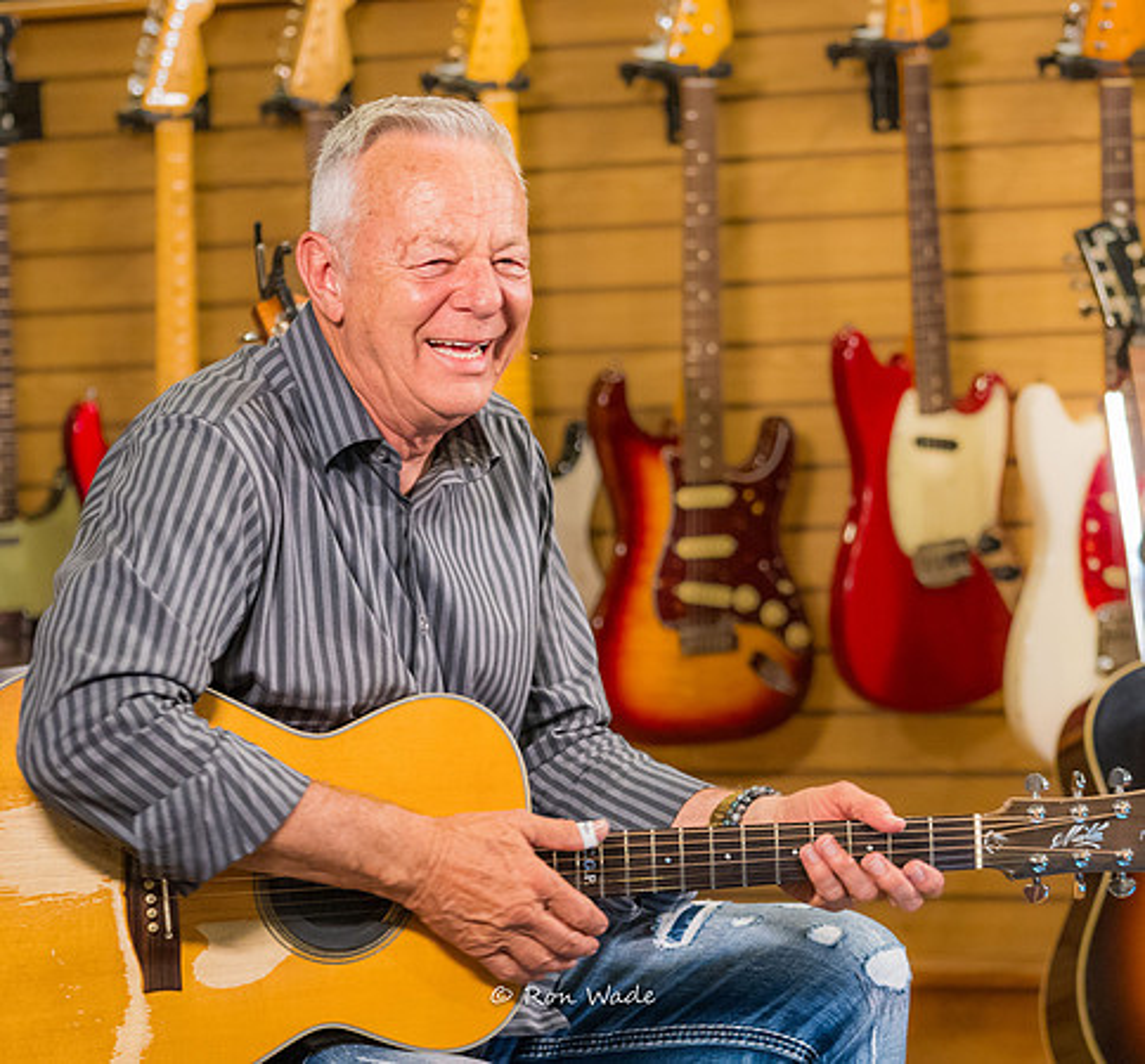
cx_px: 550
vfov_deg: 11.1
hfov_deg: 11.9
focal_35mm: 152
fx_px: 5498
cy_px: 533
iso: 6400
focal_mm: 116
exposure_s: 1/200
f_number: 4
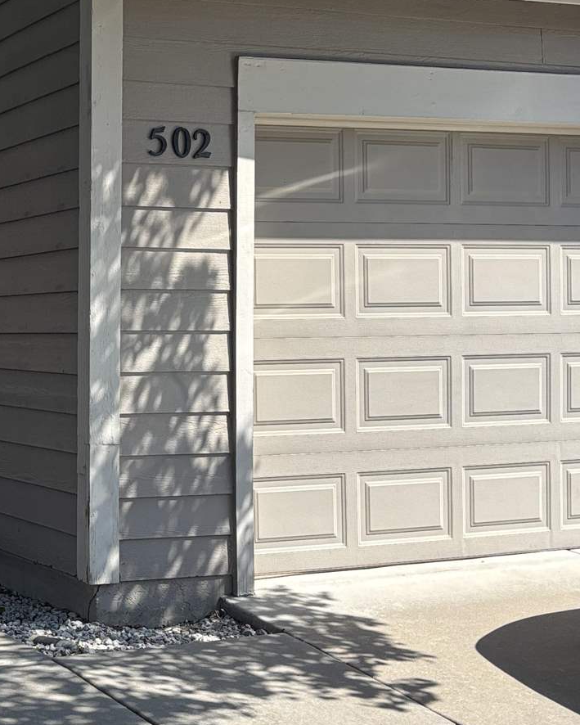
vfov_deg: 28.7
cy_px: 335
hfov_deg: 22.3
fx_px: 1416
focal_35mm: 66
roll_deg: -1.0
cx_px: 5
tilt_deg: -0.2
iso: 50
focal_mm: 5.96
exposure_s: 1/1845
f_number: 1.6
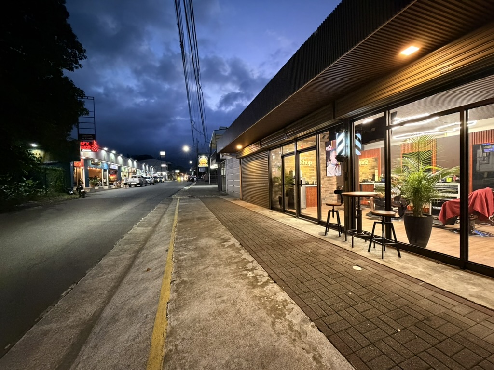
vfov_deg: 85.7
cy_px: 185
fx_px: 200
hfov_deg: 102.1
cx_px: 247
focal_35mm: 14
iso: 1000
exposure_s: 1/40
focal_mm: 2.22
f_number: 2.2
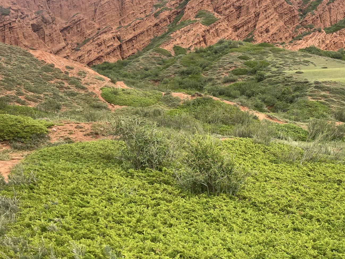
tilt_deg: -7.2
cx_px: 229
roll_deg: +2.9
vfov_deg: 35.1
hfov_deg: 45.1
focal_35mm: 41
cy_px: 133
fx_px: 409
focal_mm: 5.1
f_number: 1.6
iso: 50
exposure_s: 1/449
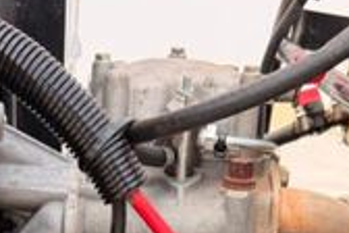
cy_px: 441
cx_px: 106
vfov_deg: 13.5
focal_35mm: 89
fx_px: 863
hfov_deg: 22.7
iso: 100
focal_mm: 6.76
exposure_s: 1/909
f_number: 1.78
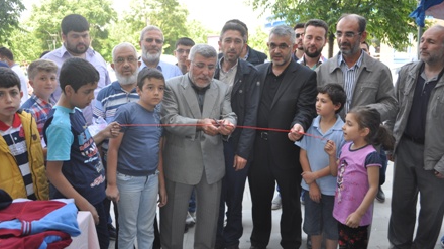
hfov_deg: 61.0
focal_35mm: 32
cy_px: 109
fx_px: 377
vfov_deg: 36.6
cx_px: 219
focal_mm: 20
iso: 220
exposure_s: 1/200
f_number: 3.8
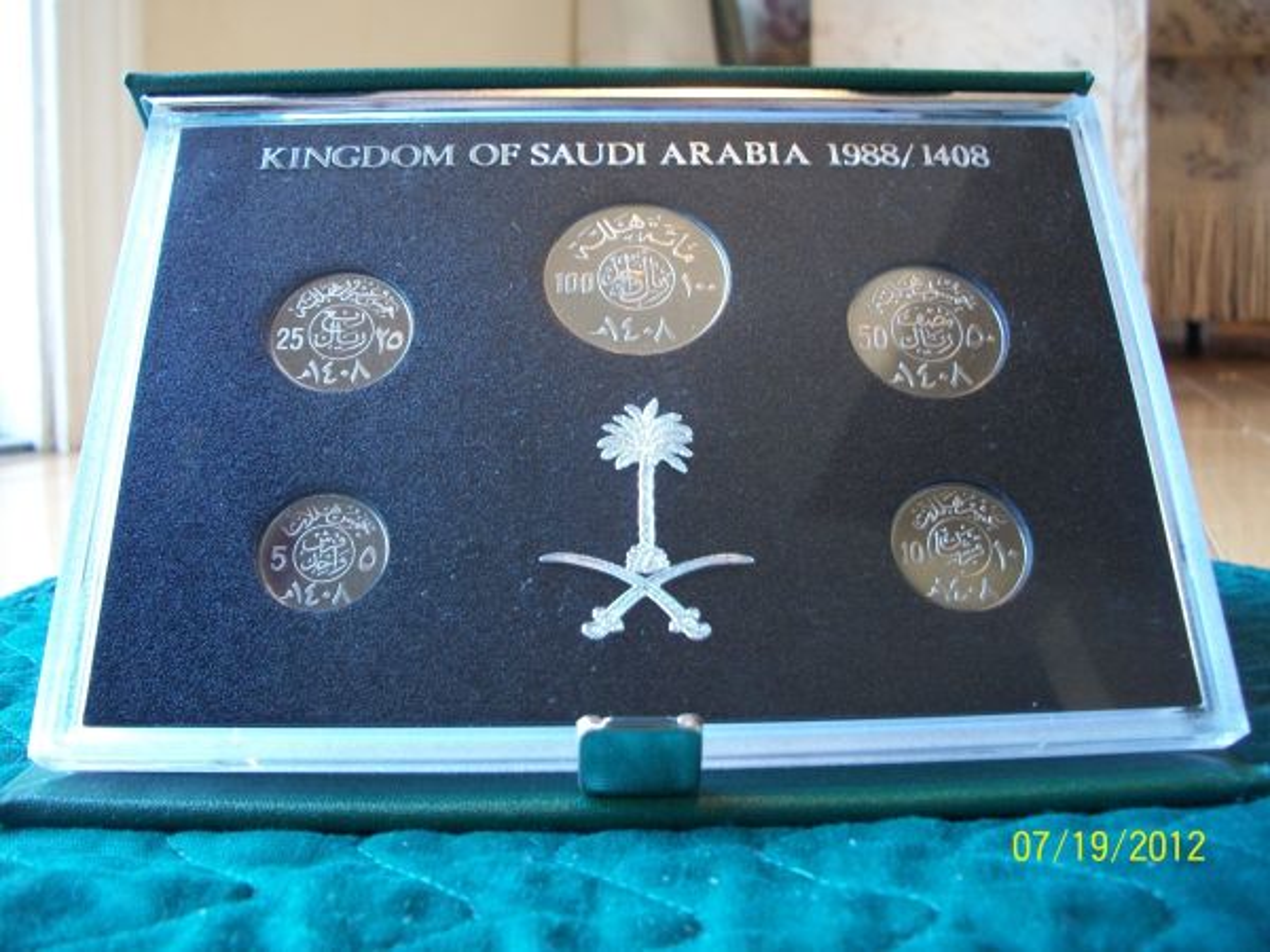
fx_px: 1284
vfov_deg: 40.7
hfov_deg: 52.6
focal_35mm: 35
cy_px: 476
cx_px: 635
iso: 191
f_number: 3.1
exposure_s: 1/8
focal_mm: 6.3
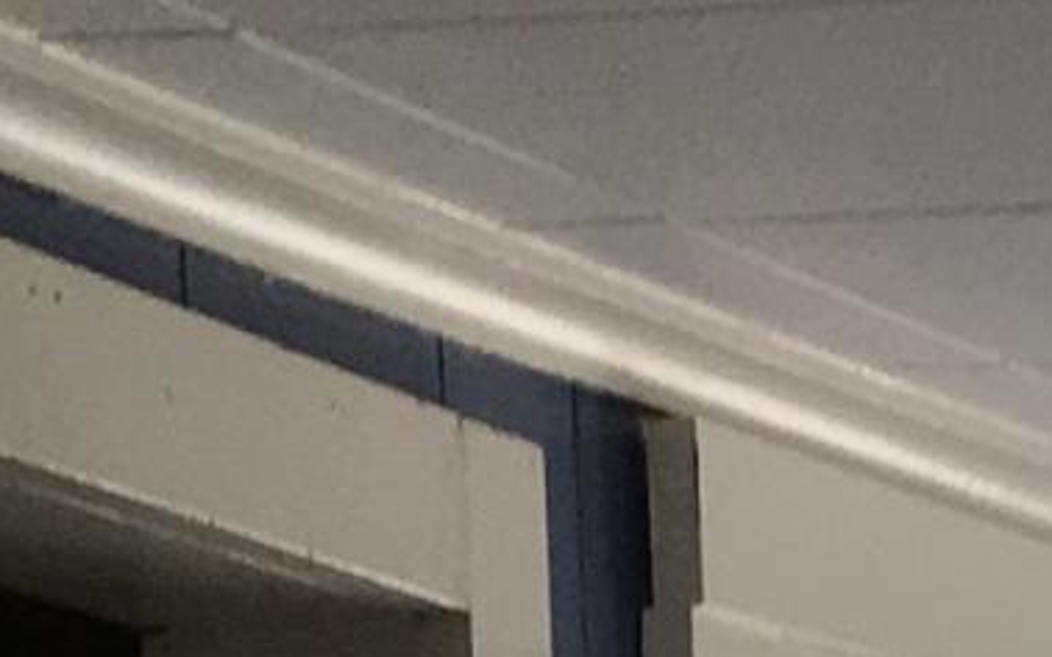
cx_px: 1322
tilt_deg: -11.7
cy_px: 3129
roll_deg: +1.1
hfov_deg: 8.5
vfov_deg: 4.6
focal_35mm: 244
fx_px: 6994
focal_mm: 4.15
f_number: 2.2
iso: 32
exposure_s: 1/60
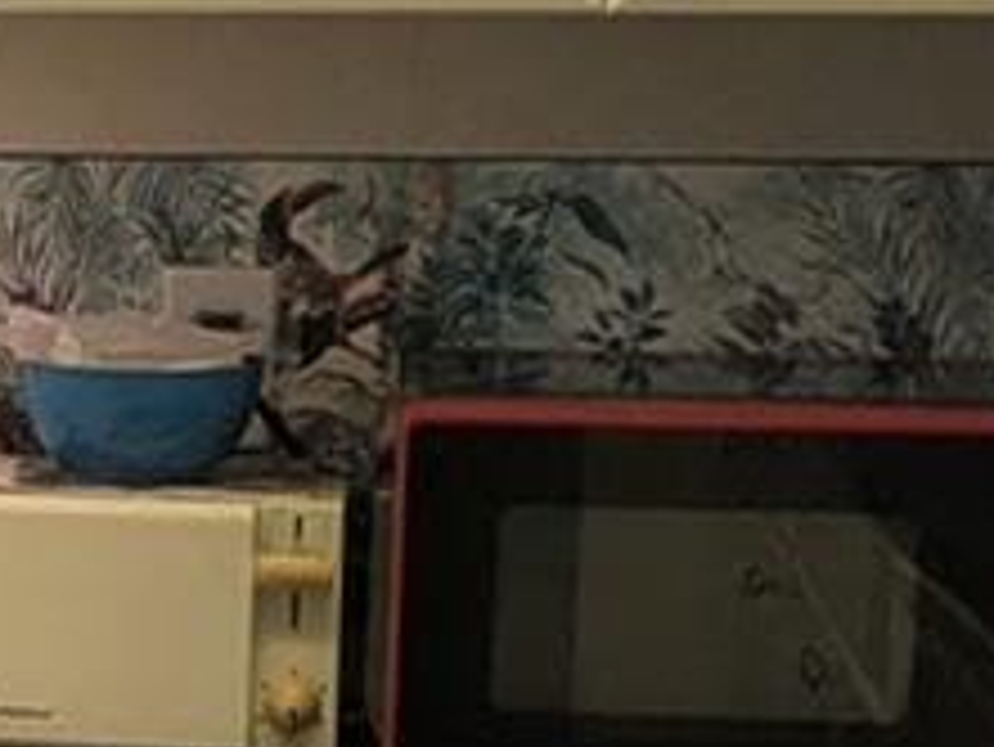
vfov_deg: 8.5
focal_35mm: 173
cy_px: 814
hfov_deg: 11.0
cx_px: -472
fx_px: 4970
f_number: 1.85
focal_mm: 6.81
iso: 253
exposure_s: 1/120
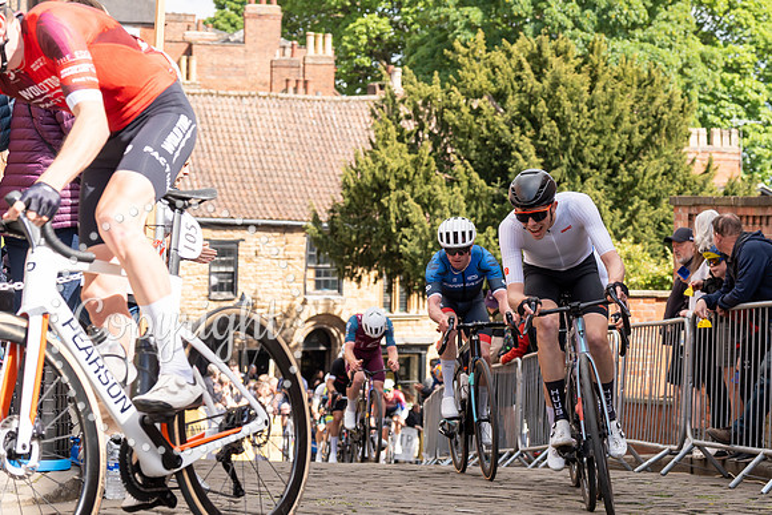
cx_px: 575
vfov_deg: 13.1
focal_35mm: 104
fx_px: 2237
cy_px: 131
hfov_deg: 19.4
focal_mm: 70
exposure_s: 1/1000
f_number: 5
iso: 320
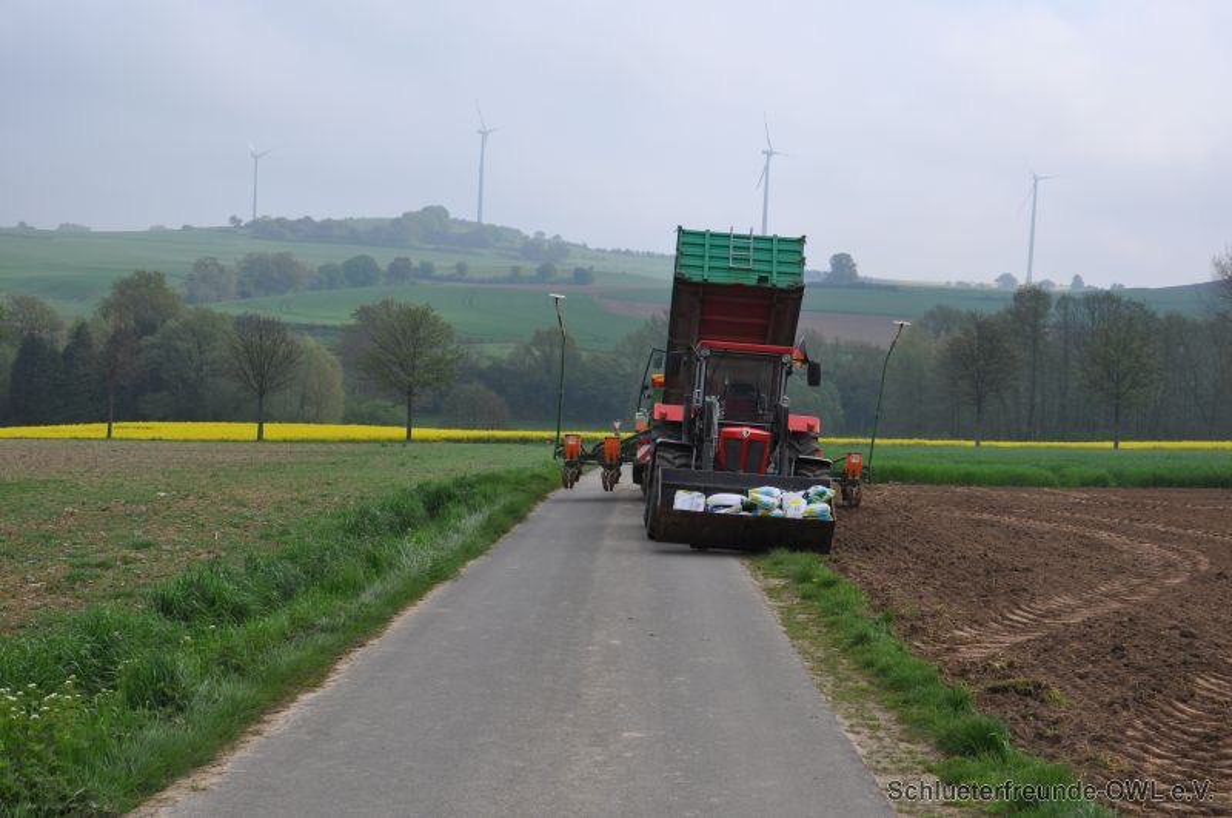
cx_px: 616
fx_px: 1640
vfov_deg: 28.0
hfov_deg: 41.2
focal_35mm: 48
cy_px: 409
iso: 200
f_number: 10
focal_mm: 32
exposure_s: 1/400
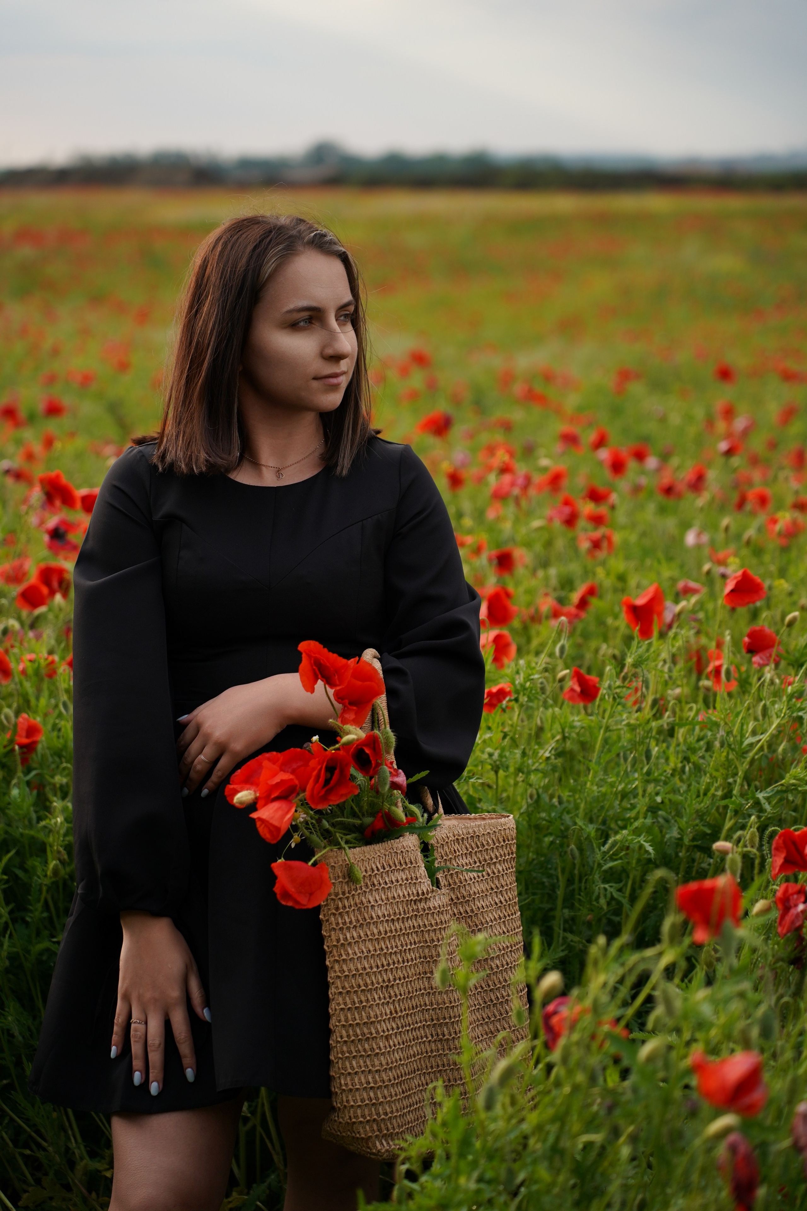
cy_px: 606
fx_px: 2522
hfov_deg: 18.2
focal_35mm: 75
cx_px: 404
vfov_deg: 27.0
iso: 250
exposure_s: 1/1600
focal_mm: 75
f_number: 2.8
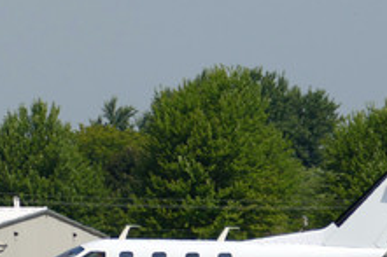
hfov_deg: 2.1
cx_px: 214
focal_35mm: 973
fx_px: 10452
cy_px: 198
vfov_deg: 1.4
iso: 125
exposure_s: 1/2000
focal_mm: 122.41
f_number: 4
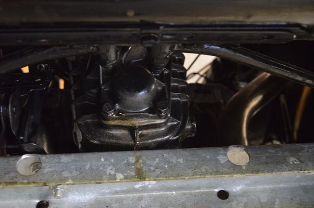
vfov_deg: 28.0
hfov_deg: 41.2
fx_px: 418
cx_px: 157
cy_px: 104
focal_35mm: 48
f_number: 4.8
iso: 3200
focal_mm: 32
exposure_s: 1/25
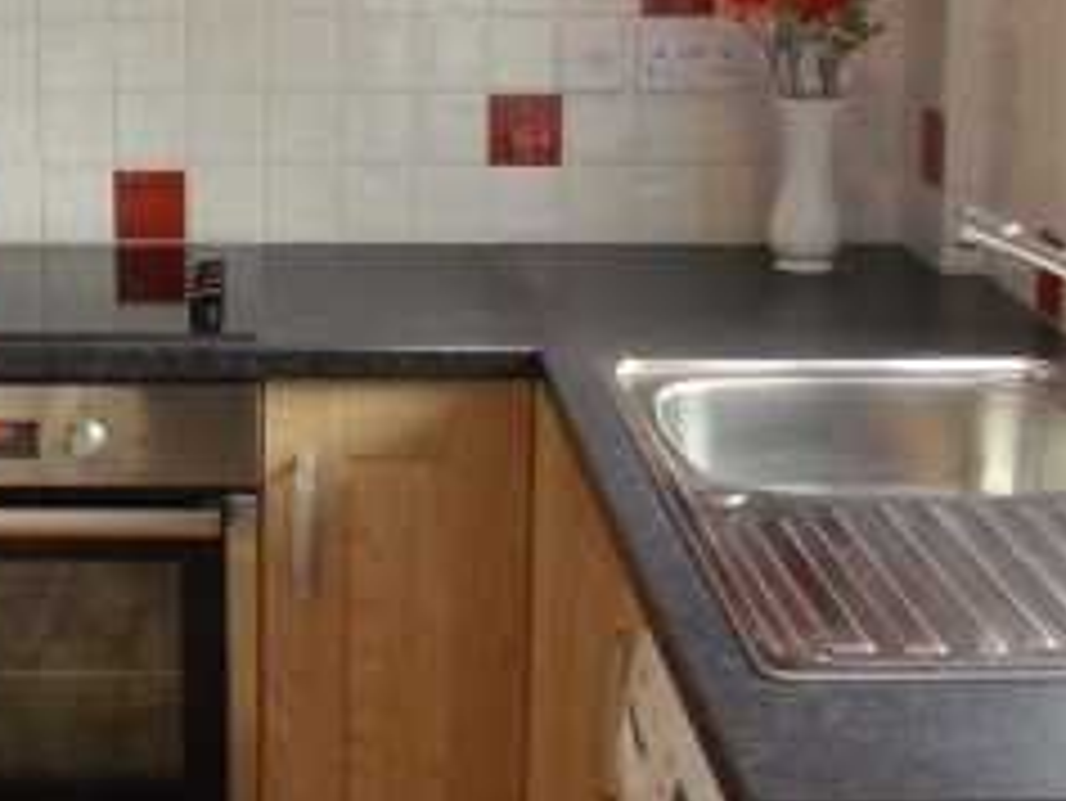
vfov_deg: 17.8
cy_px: 130
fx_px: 2526
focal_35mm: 82
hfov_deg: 23.1
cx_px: 76
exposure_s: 1/100
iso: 400
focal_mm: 6.2
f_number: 2.8
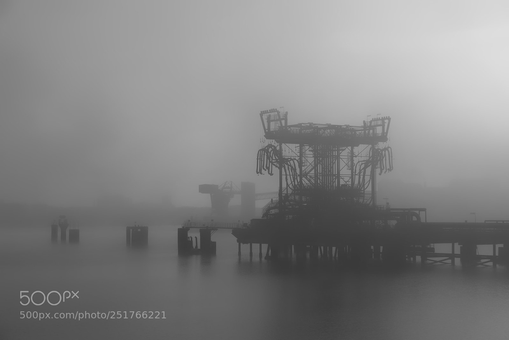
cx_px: 254
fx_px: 990
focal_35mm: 70
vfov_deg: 19.5
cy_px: 170
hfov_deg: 28.8
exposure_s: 1/160
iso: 100
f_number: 10
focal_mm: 70
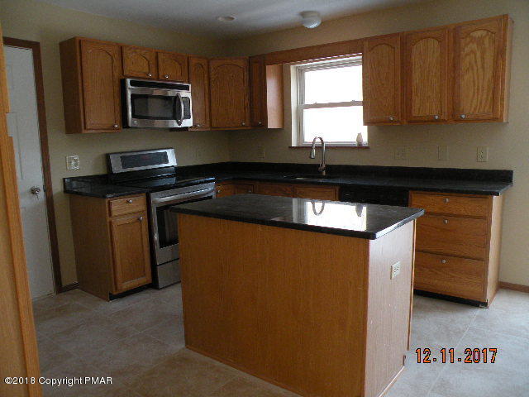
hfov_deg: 65.3
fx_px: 413
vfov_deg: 51.4
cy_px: 198
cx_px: 264
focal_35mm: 27
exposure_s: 1/59.8
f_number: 2.8
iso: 178
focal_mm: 4.7
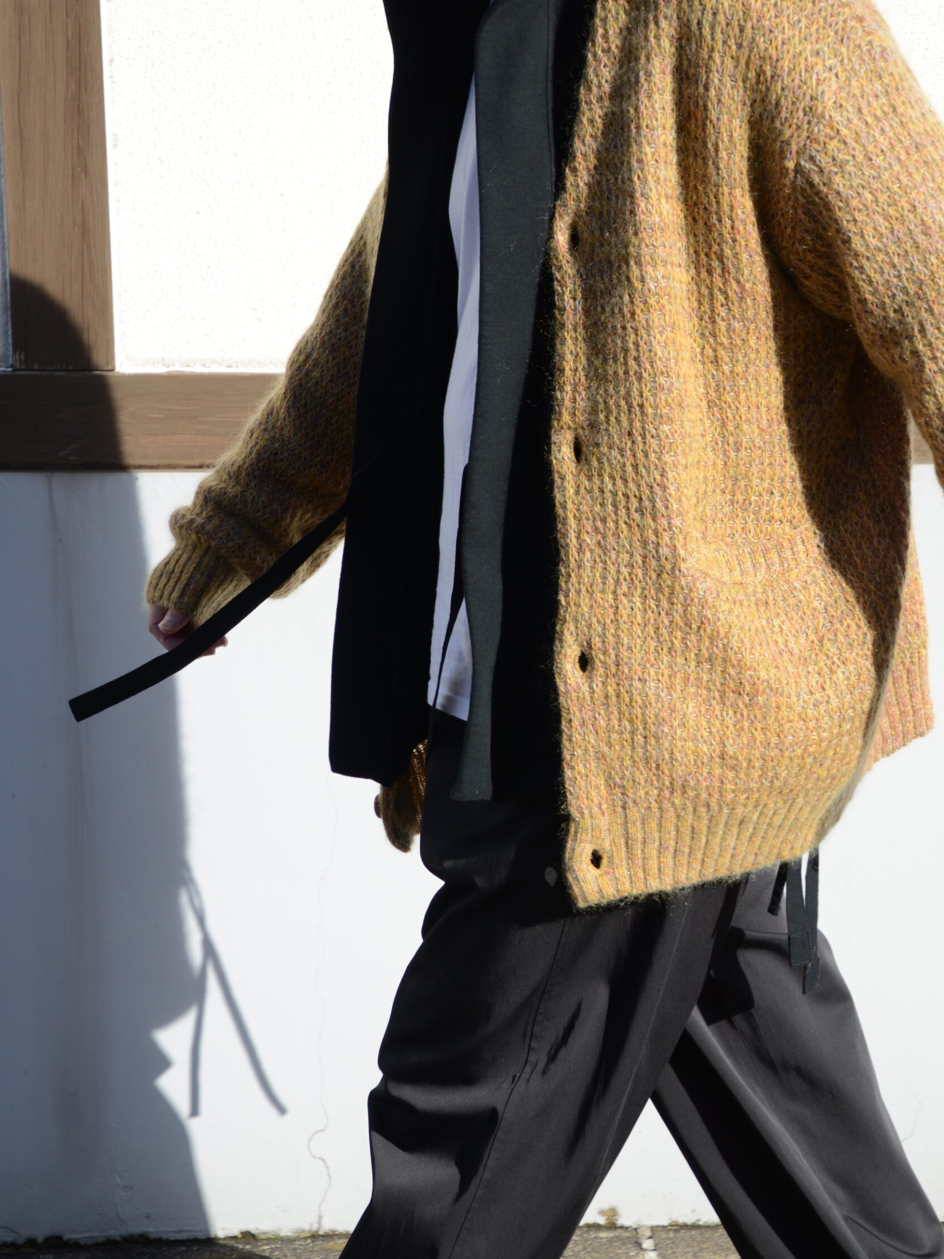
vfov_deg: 19.3
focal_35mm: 102
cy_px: 623
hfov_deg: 14.5
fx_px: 3709
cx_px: 470
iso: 160
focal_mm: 62
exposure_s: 1/640
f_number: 5
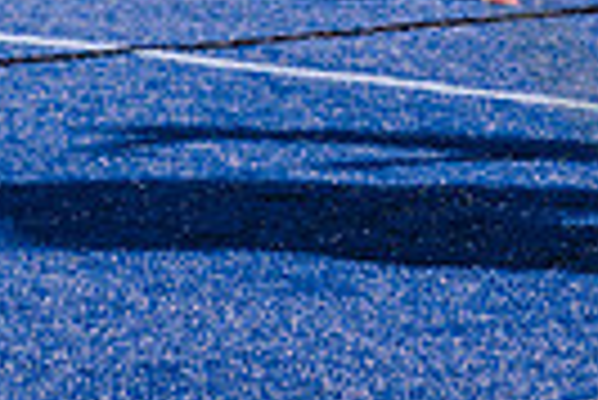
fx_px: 5072
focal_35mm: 305
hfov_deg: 6.6
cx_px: 1174
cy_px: -398
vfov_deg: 4.5
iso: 2500
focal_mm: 70
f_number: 3.2
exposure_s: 1/250
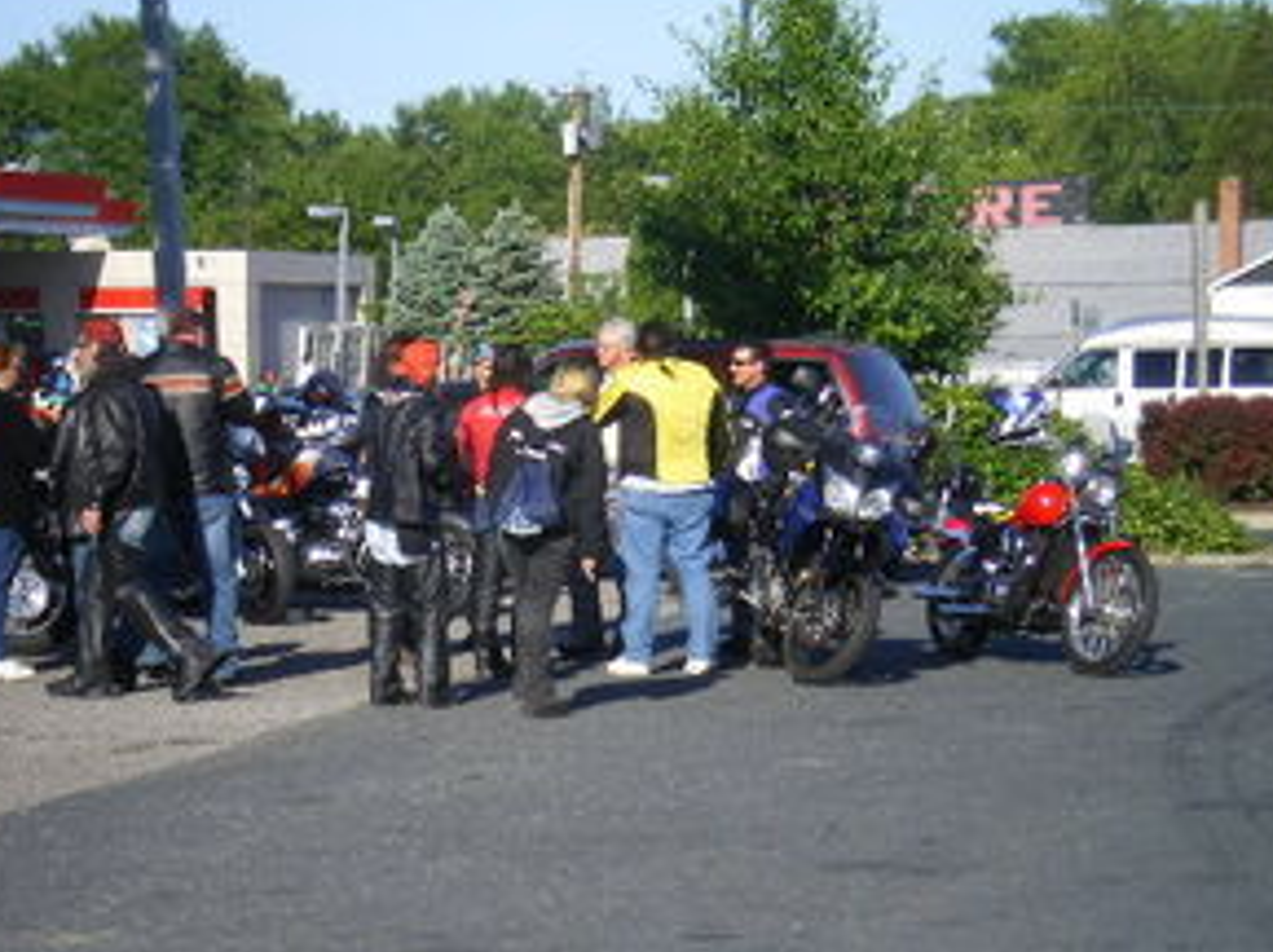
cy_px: 419
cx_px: 533
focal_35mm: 158
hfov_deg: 12.5
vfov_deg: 9.4
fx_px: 5803
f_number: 8.5
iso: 64
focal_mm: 18.9
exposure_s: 1/100
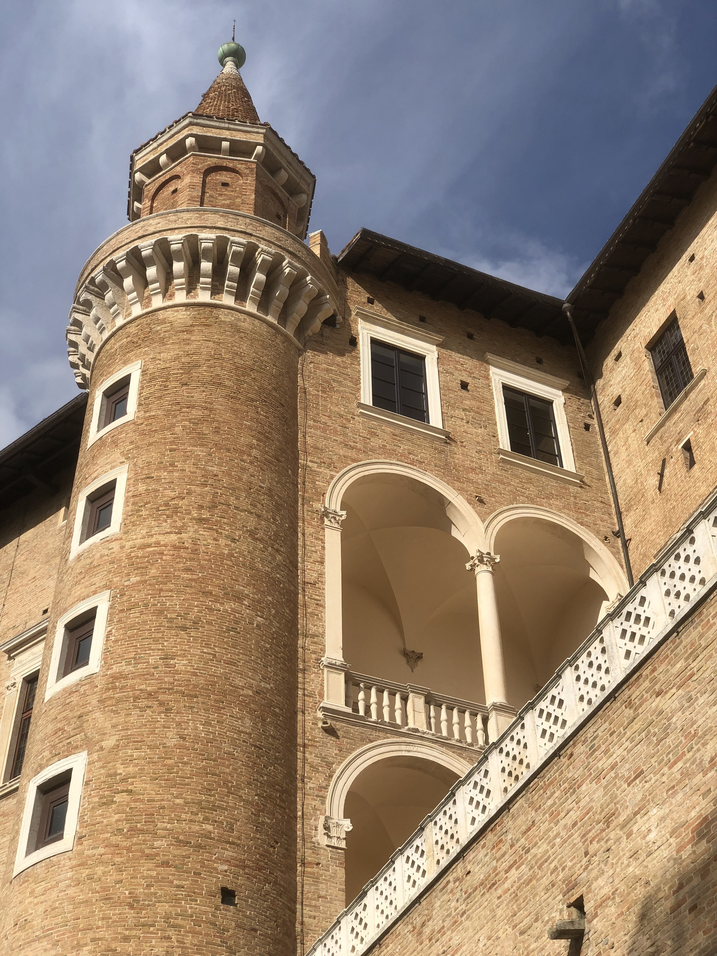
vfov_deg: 36.8
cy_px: 478
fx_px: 1436
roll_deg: +2.6
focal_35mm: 52
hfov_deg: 28.0
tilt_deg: +43.2
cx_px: 358
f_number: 2.4
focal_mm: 6
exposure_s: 1/1453
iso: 16
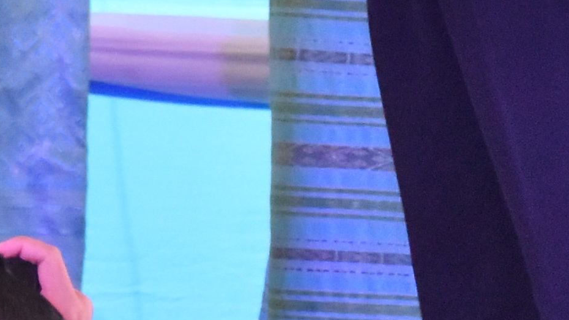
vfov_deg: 1.5
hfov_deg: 2.7
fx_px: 12235
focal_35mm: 811
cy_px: -275
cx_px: 334
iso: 2000
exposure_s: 1/400
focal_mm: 80
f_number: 5.3
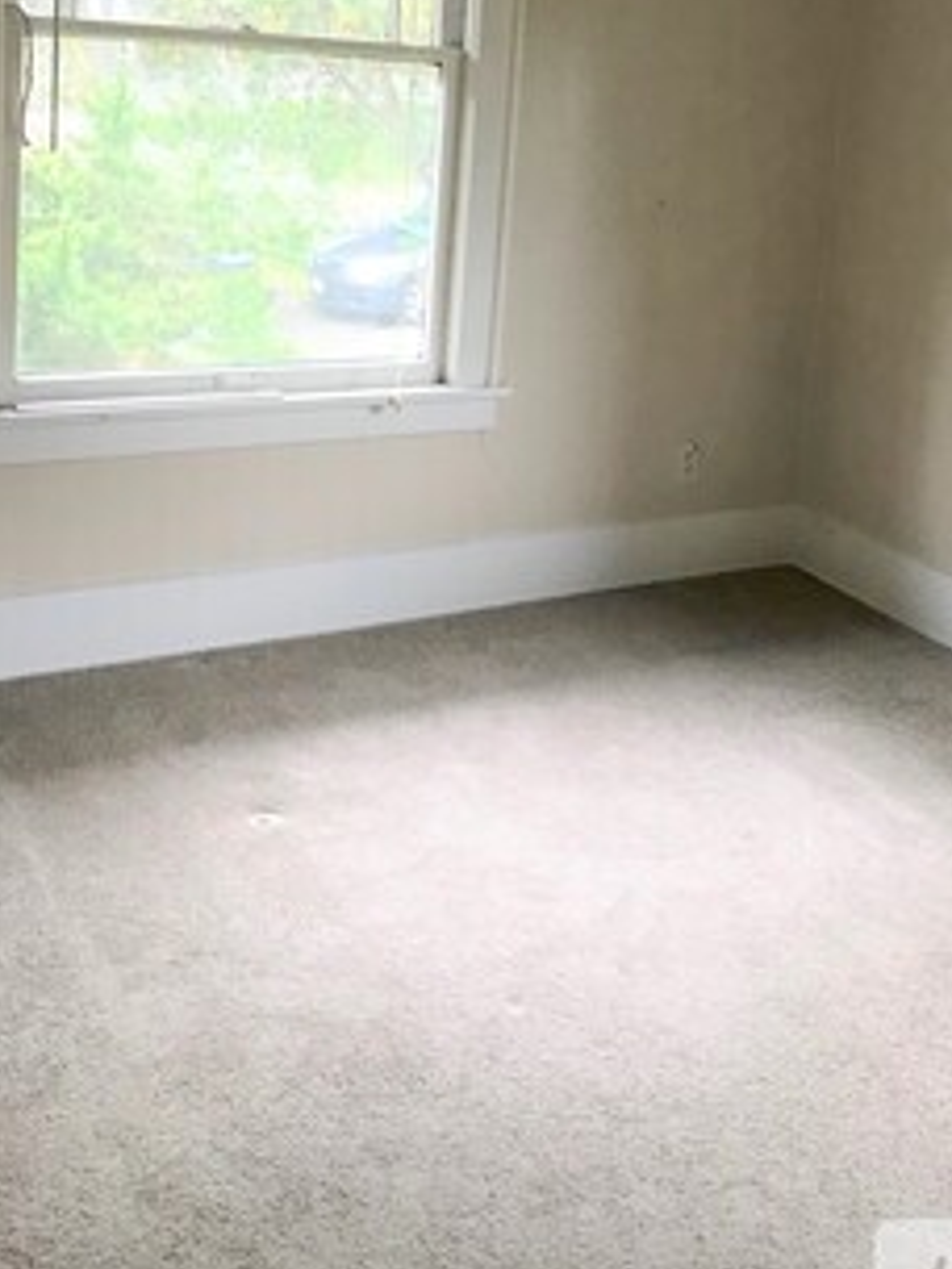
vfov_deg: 40.3
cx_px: 766
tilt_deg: -10.2
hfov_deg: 30.7
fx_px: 1687
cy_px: 342
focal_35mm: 46
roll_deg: -5.3
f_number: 1.8
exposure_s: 1/30
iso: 32
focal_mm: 3.99
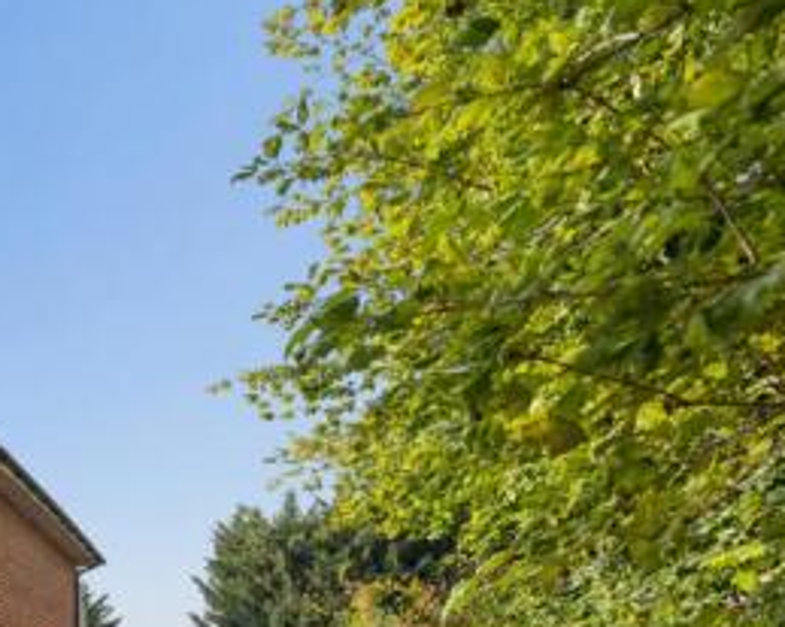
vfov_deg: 36.0
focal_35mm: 38
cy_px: 598
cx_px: -186
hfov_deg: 35.8
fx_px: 883
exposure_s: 1/320
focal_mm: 16
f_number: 5.6
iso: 125
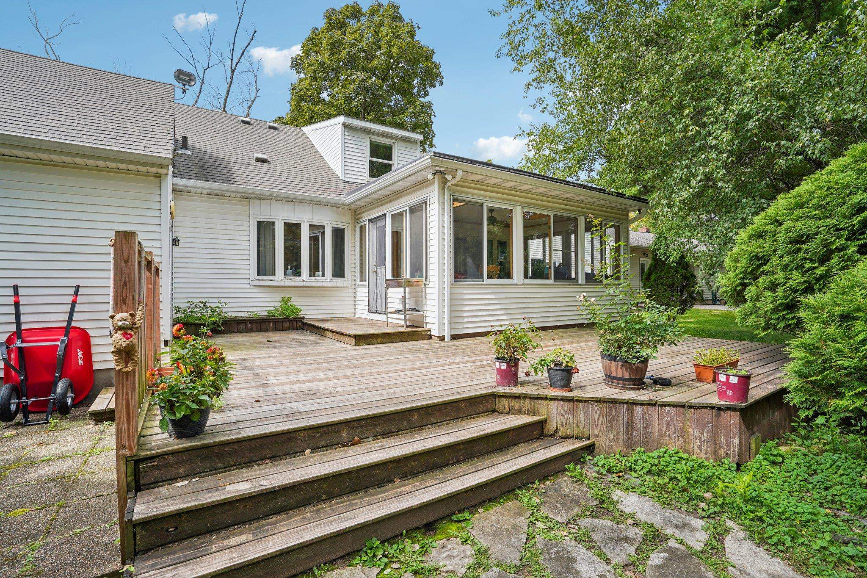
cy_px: 289
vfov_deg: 73.7
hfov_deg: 96.7
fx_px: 385
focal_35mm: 16
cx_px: 434
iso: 100
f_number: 8
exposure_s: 1/80
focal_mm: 16
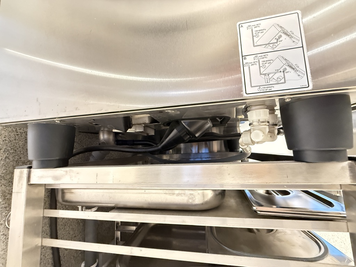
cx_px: 178
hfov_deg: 102.1
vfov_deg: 85.7
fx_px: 144
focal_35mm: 14
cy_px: 134
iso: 1000
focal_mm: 2.22
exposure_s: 1/33
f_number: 2.2
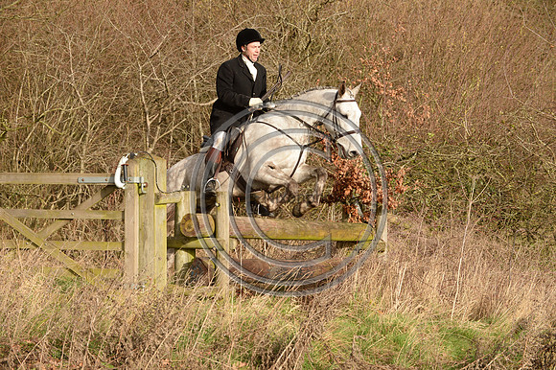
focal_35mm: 116
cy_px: 185
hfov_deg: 17.7
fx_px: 1790
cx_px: 278
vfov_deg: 11.8
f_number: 7.1
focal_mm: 116
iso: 1000
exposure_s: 1/1250
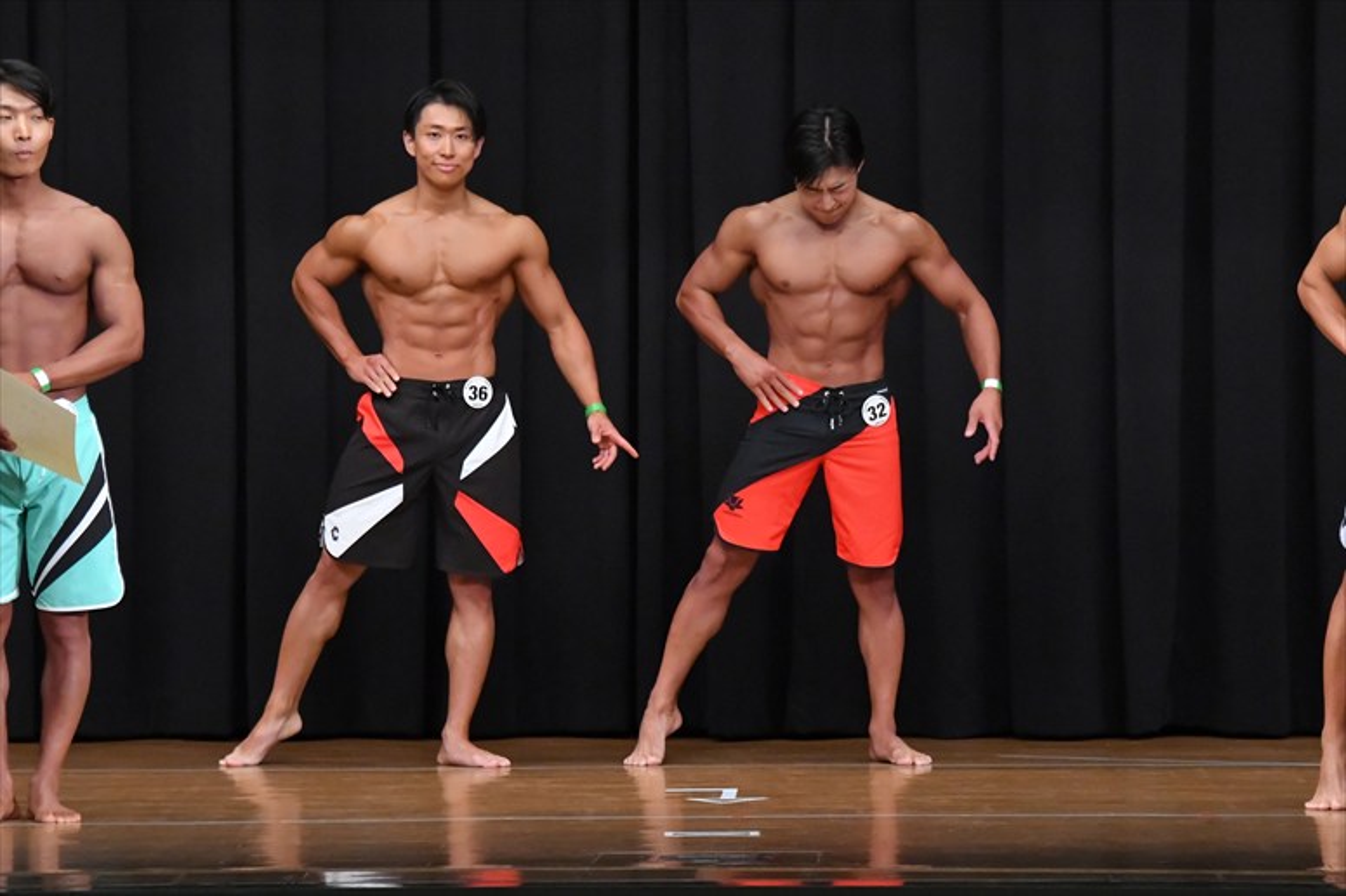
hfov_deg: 8.6
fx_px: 8969
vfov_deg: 5.7
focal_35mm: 240
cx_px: 673
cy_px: 448
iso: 8000
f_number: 5.6
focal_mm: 160
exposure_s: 1/400
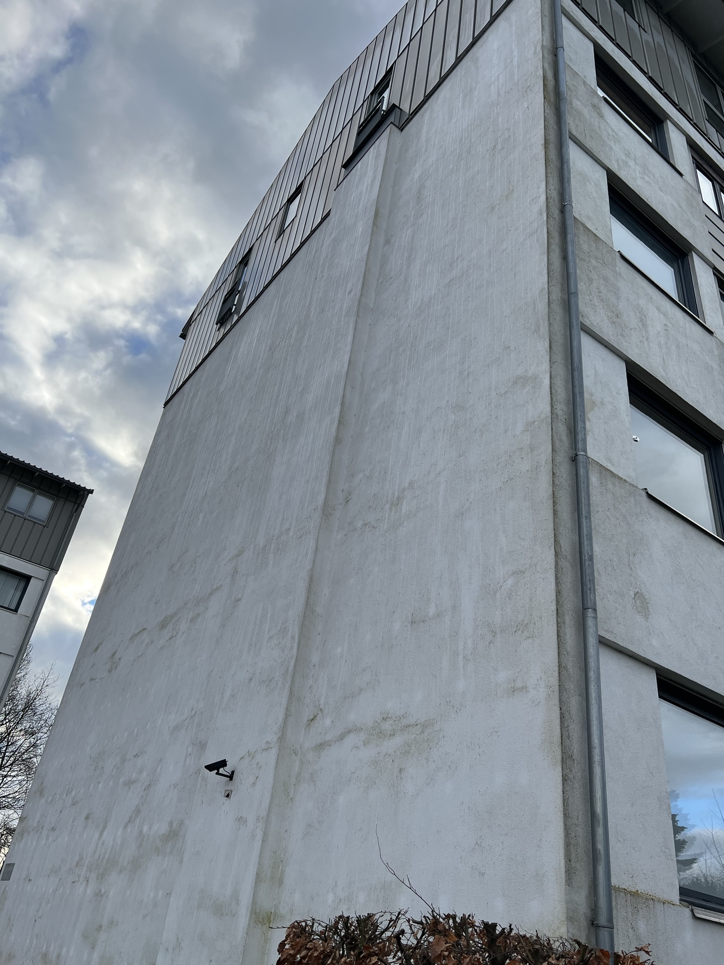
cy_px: 482
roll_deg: -6.6
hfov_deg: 53.1
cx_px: 362
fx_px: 725
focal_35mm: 26
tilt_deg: +33.3
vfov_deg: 67.3
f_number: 1.5
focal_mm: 5.7
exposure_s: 1/1972
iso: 50
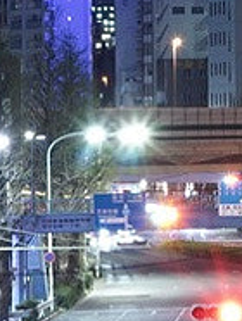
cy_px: -89
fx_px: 4232
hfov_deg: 3.3
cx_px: 207
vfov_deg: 4.3
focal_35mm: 455
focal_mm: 55
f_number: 16
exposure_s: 8
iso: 400
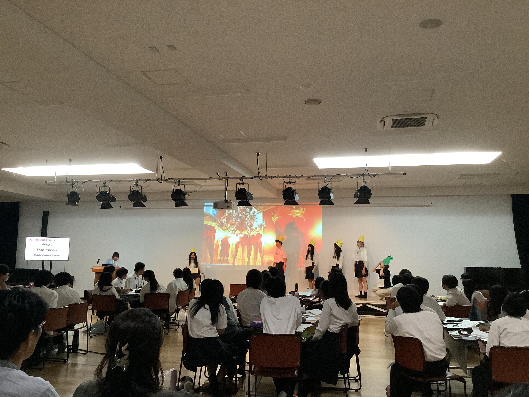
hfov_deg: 58.4
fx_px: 474
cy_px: 198
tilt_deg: +7.6
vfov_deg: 45.4
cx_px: 264
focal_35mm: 31
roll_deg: -0.8
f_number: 2.4
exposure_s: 1/25
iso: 400
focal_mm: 3.3
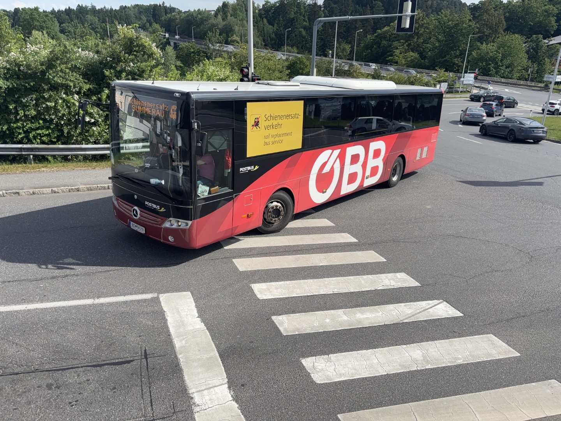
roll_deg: -1.2
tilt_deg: -22.8
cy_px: 210
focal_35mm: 26
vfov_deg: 53.1
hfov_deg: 67.3
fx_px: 421
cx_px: 280
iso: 50
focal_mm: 5.96
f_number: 1.6
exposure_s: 1/3534
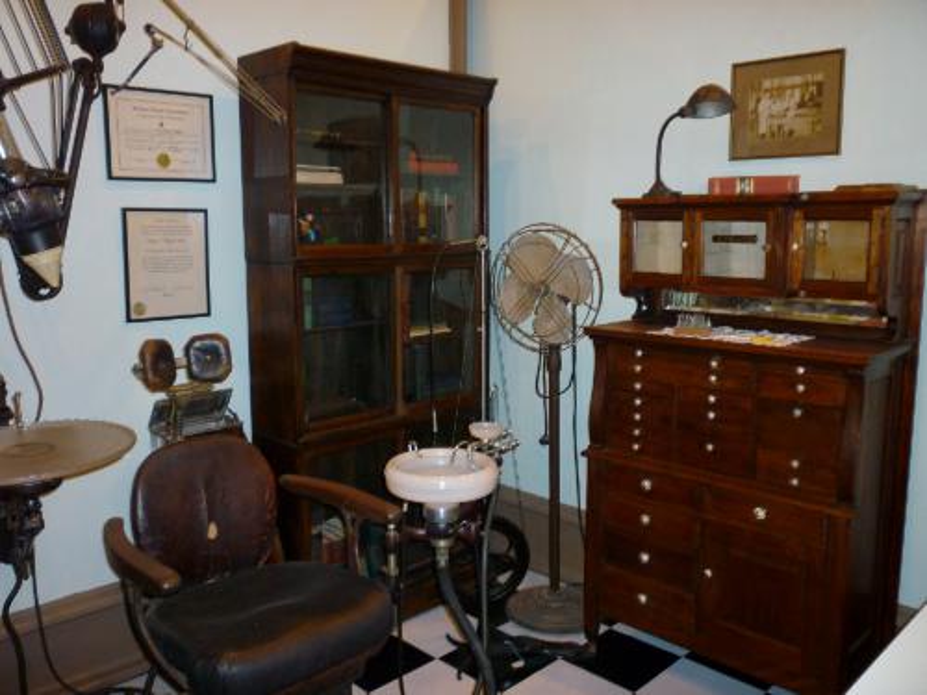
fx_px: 777
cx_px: 464
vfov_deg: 48.2
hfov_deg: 61.7
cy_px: 348
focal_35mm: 29
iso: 200
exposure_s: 1/8
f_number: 3.3
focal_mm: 5.2
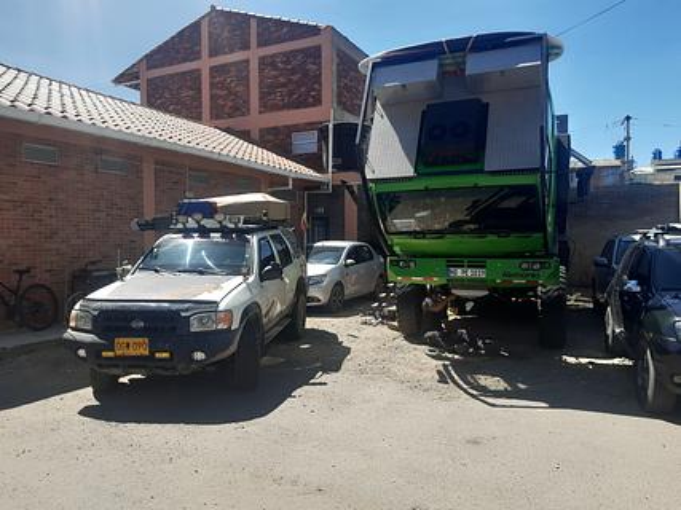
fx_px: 511
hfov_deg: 67.3
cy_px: 255
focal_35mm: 26
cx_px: 340
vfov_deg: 53.0
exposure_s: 1/1290
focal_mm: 3.92
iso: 40
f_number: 1.7
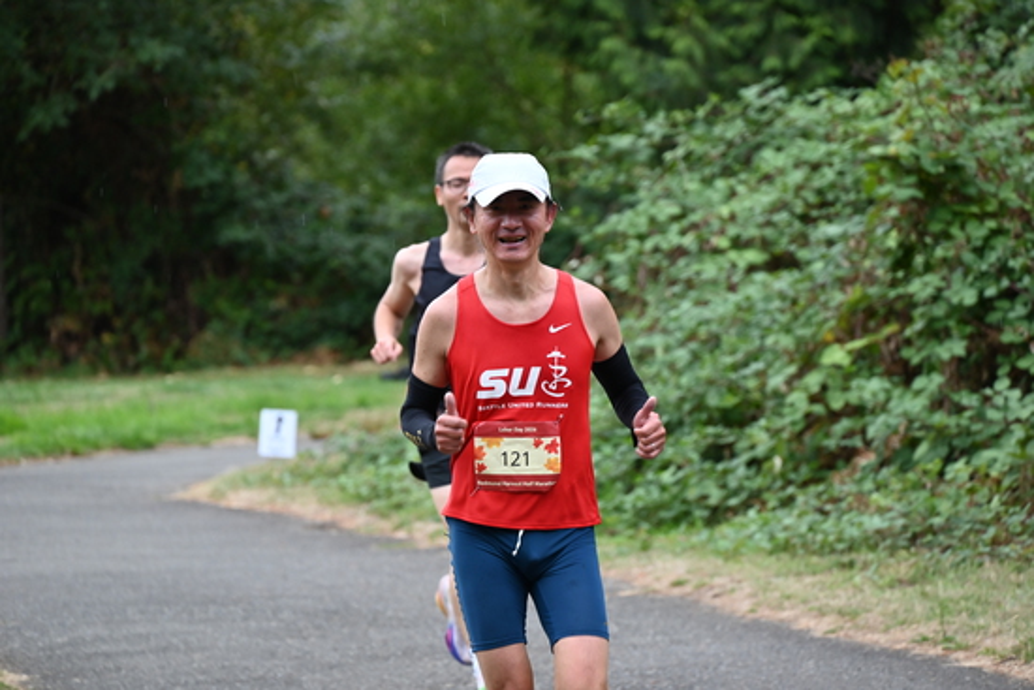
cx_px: 517
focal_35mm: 200
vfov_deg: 6.9
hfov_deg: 10.3
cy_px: 345
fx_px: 5746
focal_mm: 200
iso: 1100
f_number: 6.3
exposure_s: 1/250
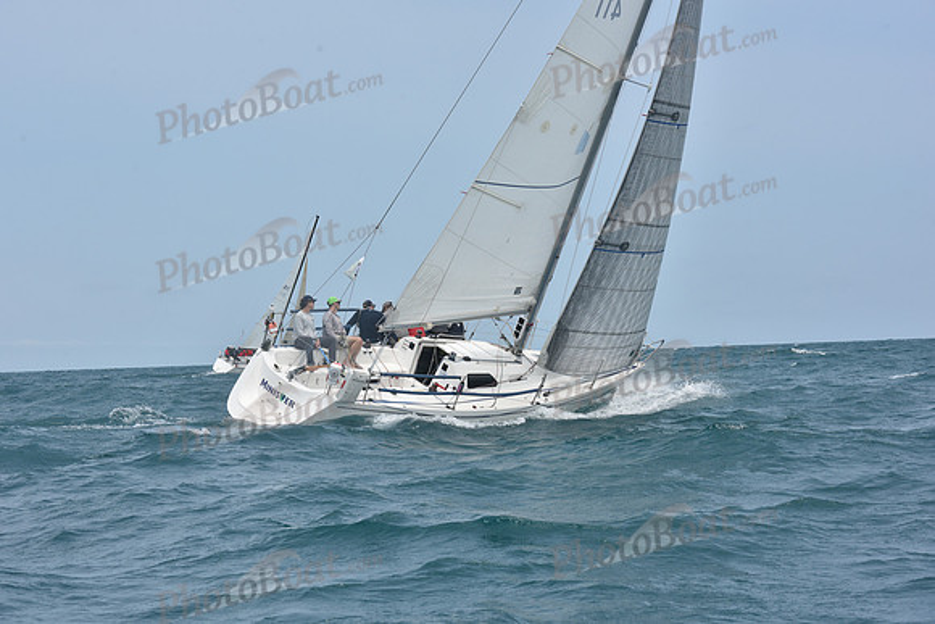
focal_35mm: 70
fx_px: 1818
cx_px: 468
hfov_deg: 28.8
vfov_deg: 19.5
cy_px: 312
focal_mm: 70
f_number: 10
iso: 250
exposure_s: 1/800
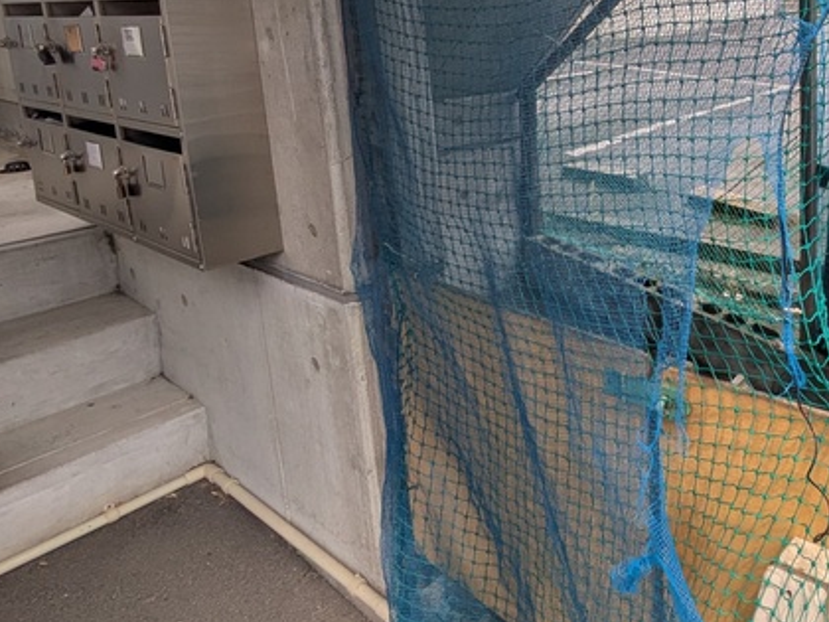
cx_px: 726
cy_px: 130
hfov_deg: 51.1
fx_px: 766
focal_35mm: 32
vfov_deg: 42.3
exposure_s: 1/1133
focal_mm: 1.83
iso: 44
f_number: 2.2
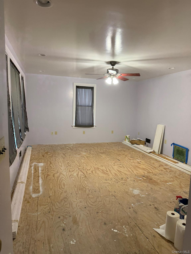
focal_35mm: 24
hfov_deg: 56.8
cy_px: 127
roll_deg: -1.3
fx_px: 177
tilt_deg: -6.8
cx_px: 96
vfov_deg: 71.6
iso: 250
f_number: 1.78
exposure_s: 1/60
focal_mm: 6.76
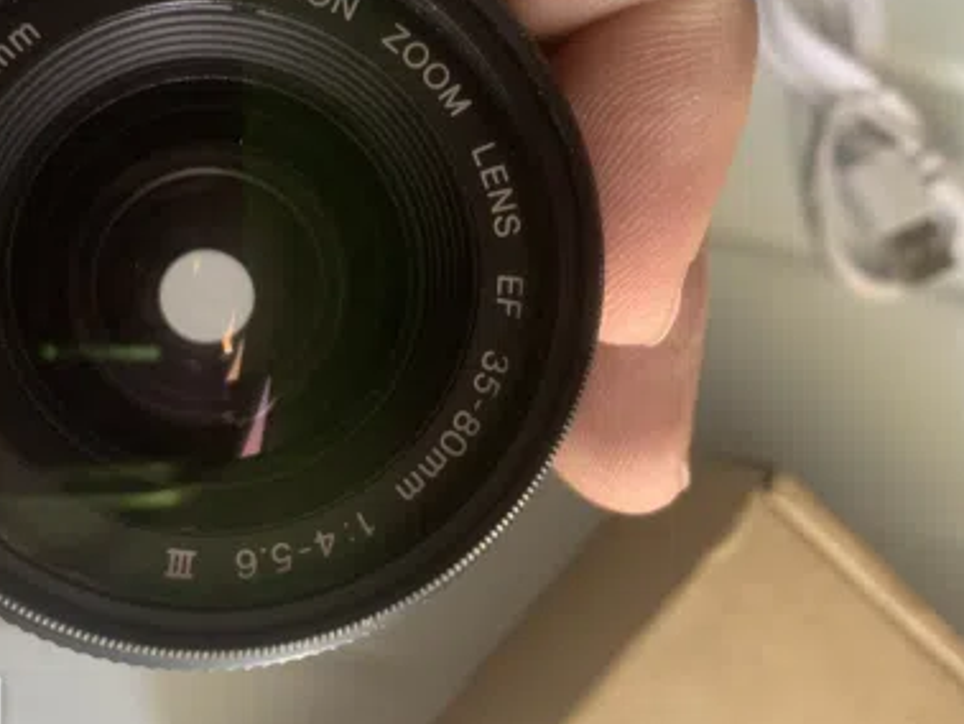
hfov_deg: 42.7
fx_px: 1226
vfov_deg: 32.9
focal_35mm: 44
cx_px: 385
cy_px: 308
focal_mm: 4.25
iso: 200
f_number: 1.8
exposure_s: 1/60
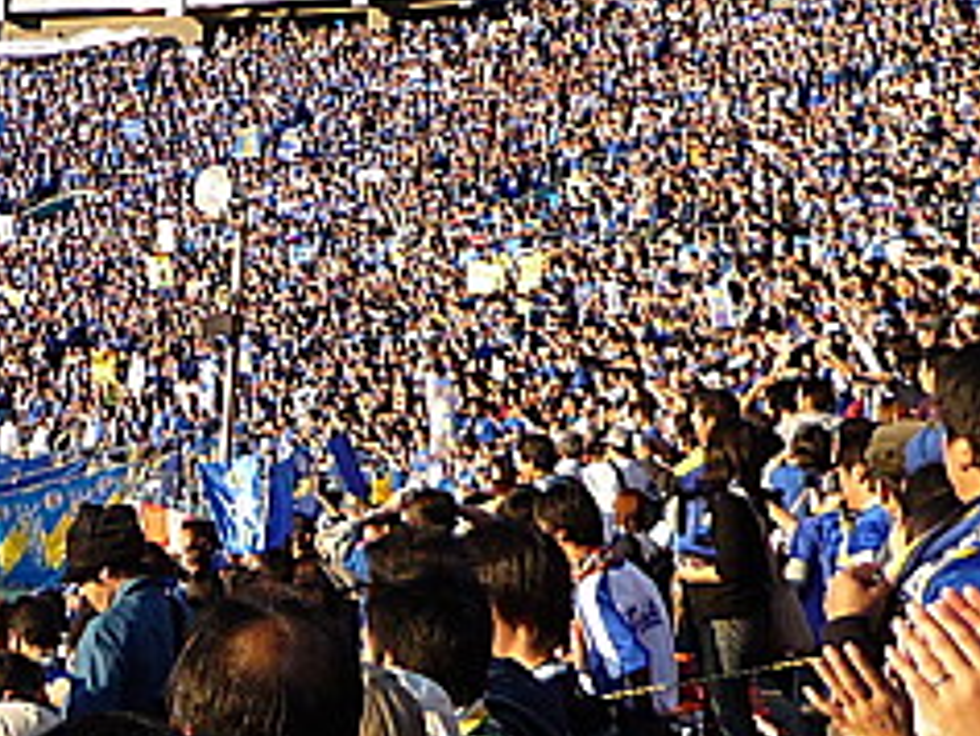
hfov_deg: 20.9
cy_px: 364
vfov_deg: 16.3
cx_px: 29
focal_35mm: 91
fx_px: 2578
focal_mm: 4.4
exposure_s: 1/500
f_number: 3.2
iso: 100
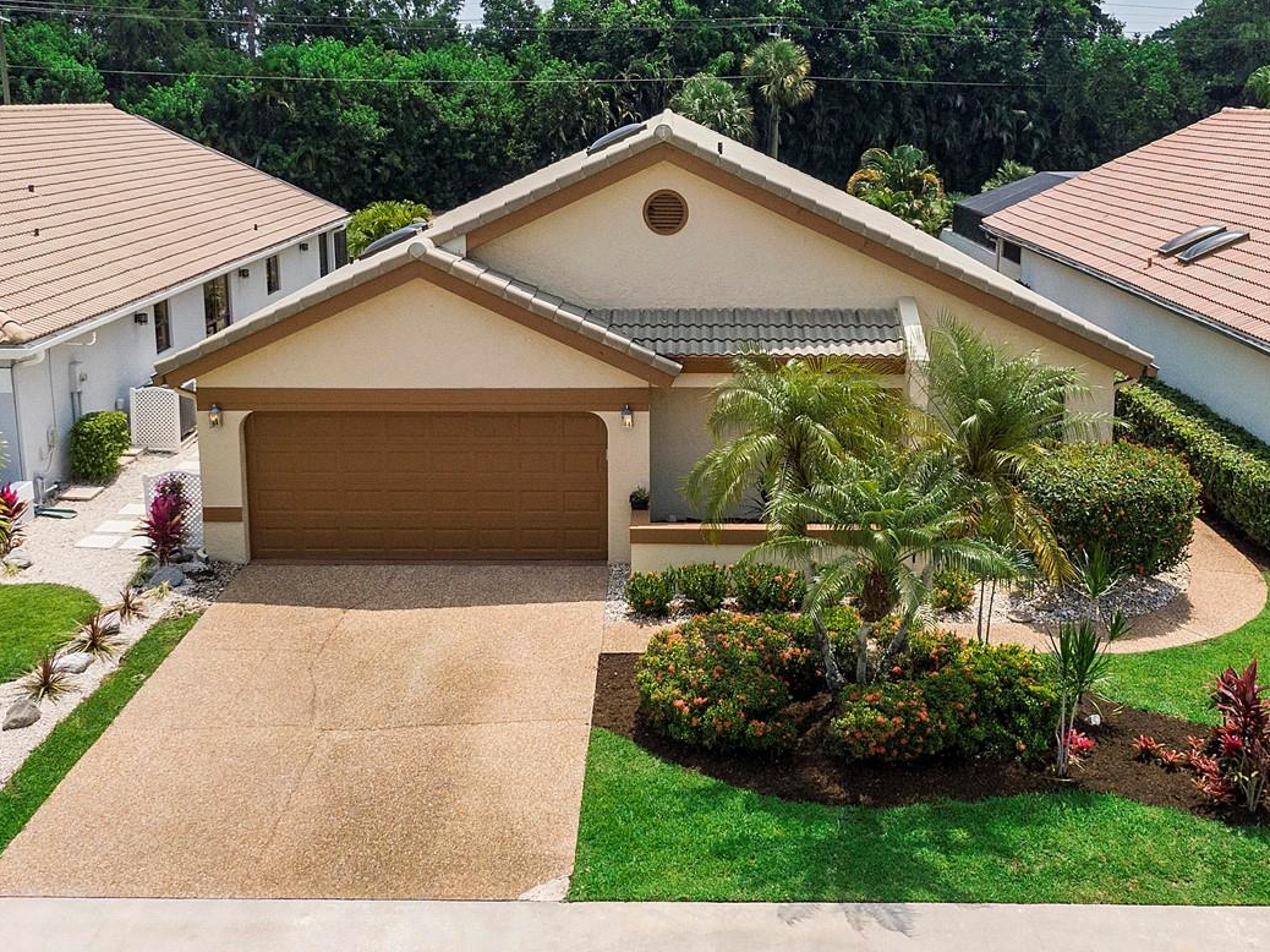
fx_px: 1357
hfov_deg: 50.1
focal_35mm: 37
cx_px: 668
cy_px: 374
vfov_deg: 38.5
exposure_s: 1/2000
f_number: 2.8
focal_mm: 4.39
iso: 100
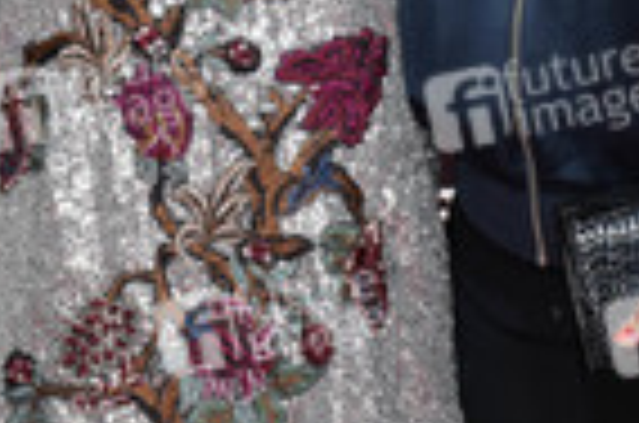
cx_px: 151
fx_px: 4392
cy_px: -238
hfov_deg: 8.3
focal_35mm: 248
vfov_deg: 5.5
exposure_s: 1/160
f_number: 6.3
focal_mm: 52
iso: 500
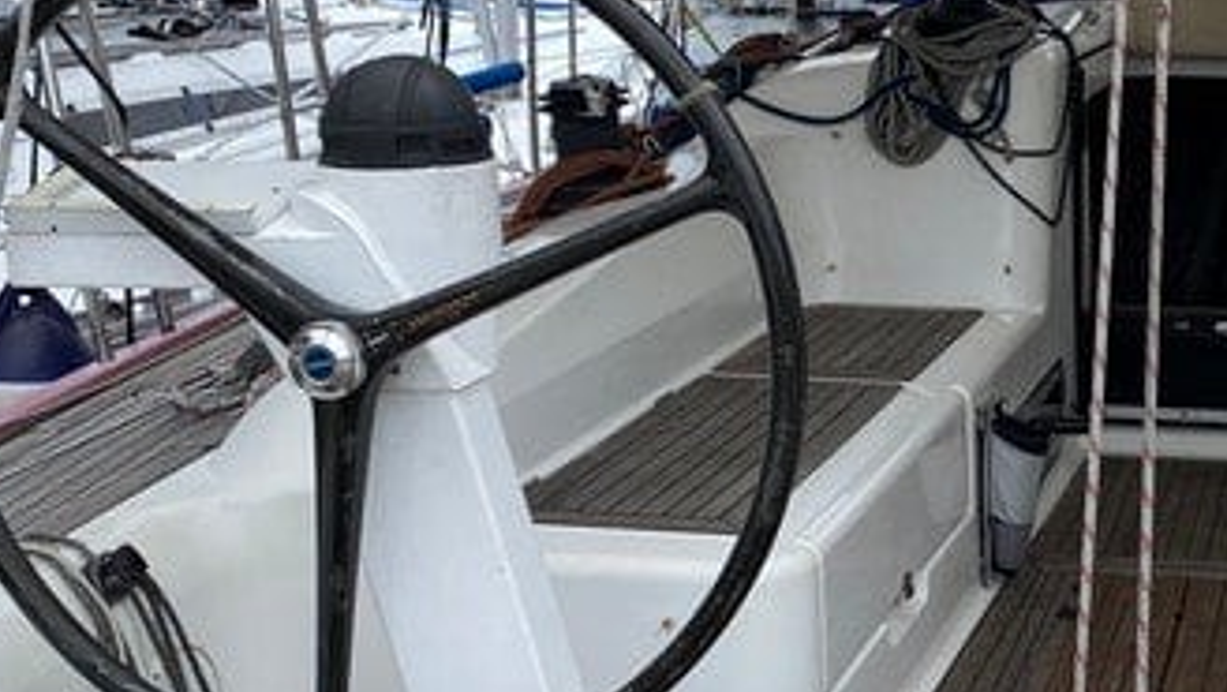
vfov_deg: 17.5
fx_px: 2246
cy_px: 303
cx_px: 1137
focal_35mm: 69
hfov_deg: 29.1
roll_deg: -1.1
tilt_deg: -9.1
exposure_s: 1/2890
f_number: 1.8
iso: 32
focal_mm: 4.25
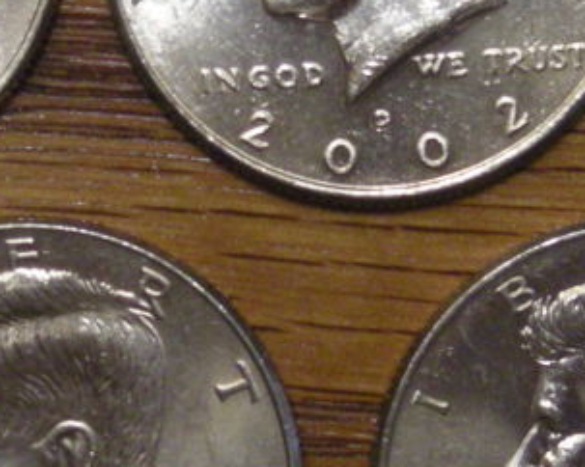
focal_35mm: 245
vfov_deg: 6.3
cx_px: 322
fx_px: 4239
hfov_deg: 7.9
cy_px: 125
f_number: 3.9
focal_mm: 12.3
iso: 298
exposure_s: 1/50.5
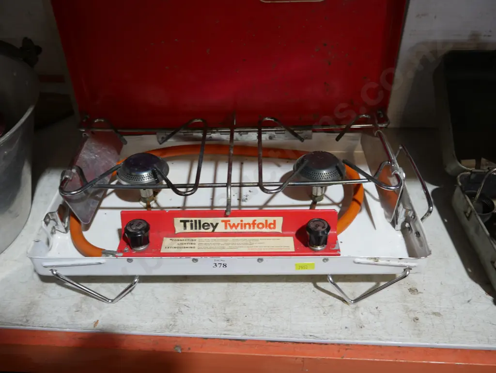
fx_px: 459
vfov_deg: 44.2
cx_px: 248
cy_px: 186
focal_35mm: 32
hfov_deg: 56.8
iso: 320
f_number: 3.6
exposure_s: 1/60
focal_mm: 16
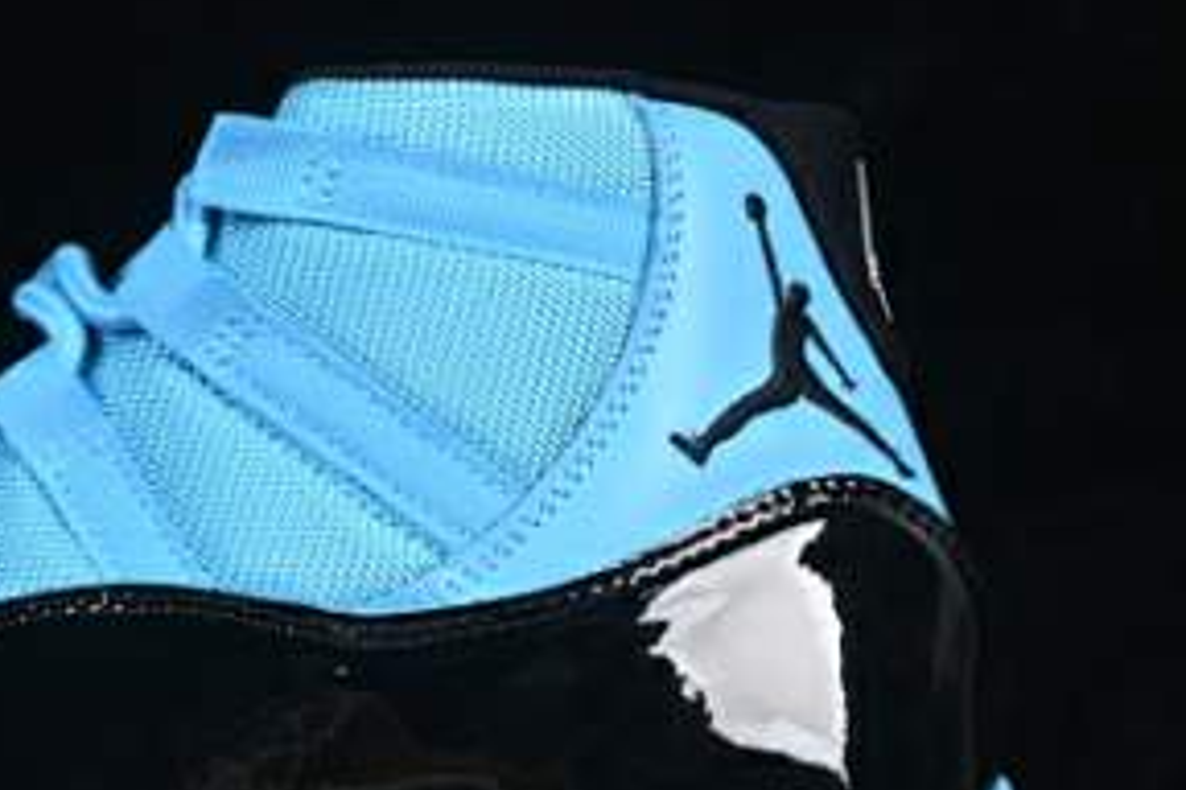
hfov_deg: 10.7
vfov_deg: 7.2
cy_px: 506
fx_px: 6259
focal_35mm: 190
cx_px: 25
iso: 160
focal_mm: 50
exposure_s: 1/80
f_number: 7.1
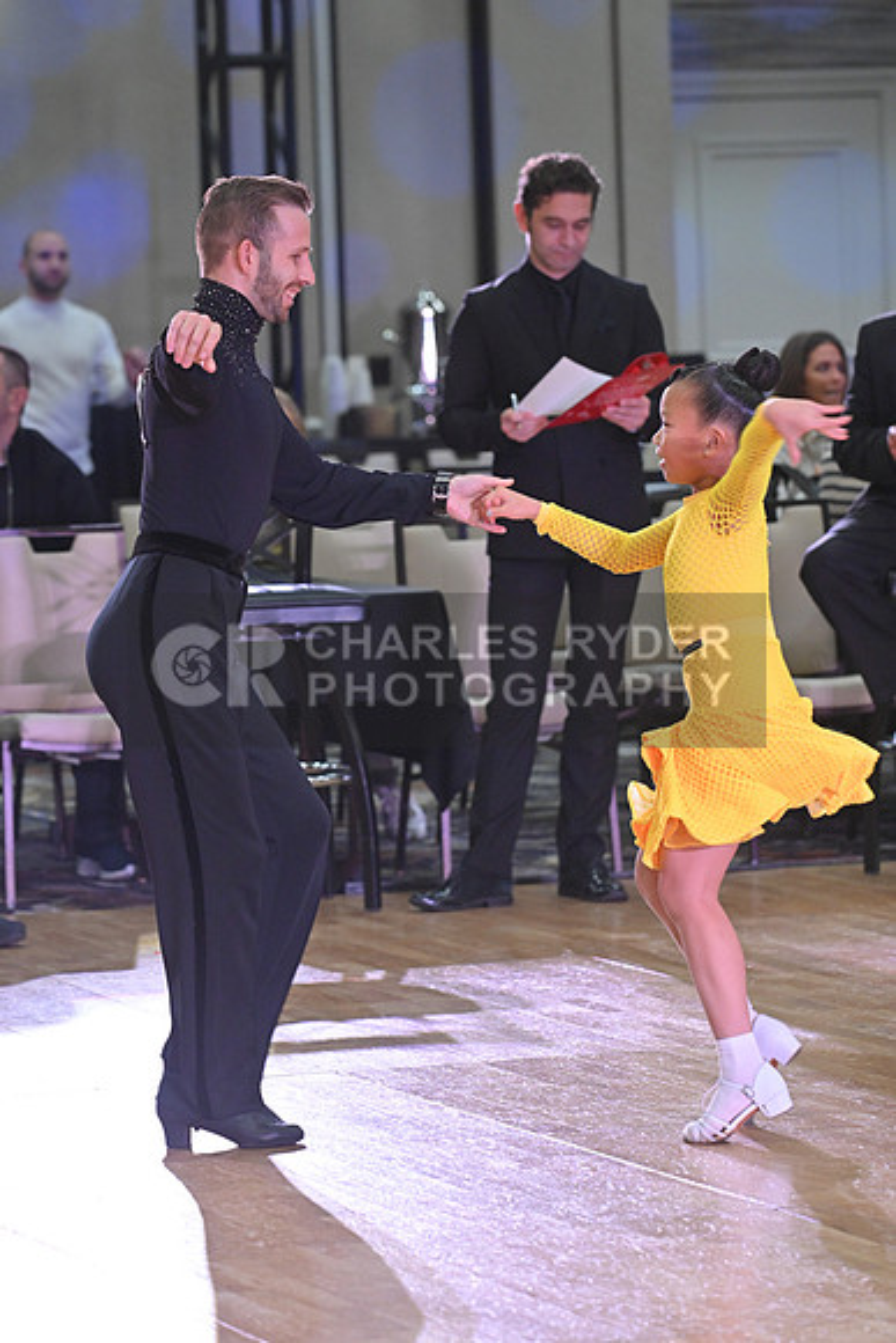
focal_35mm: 185
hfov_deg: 7.4
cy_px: 672
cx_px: 448
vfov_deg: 11.1
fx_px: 6902
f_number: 5.6
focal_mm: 185
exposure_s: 1/320
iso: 3200
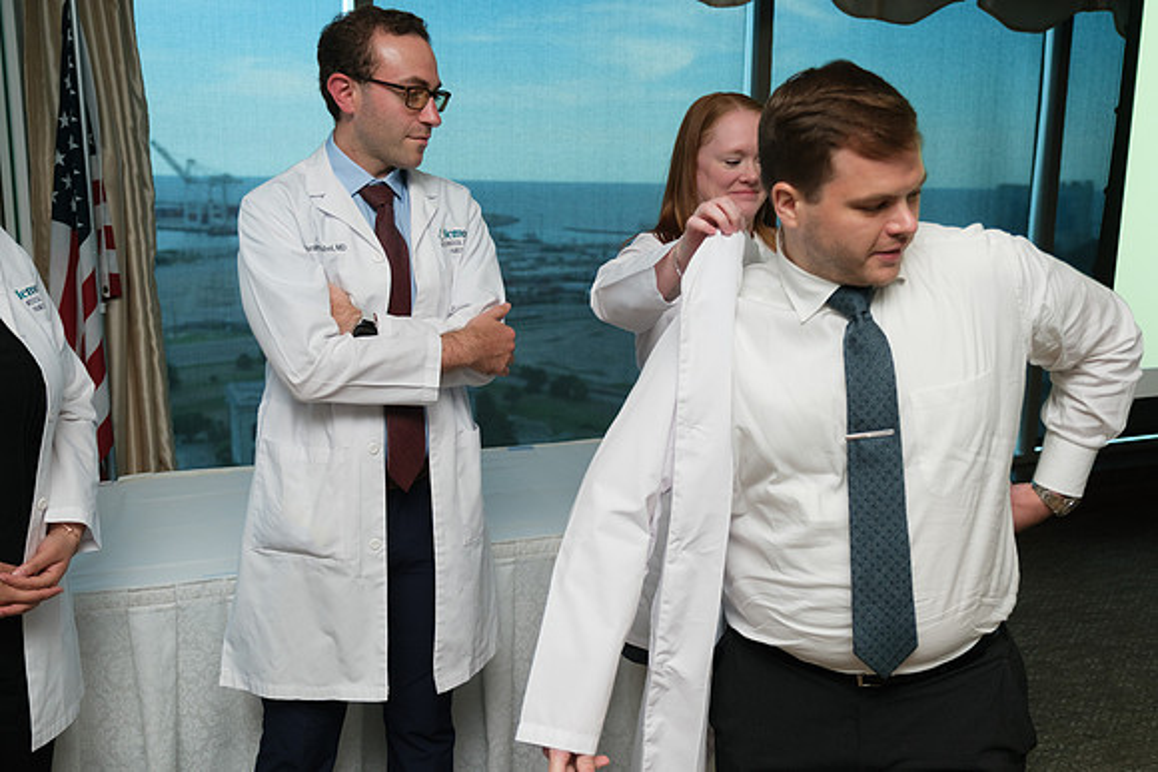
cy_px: 386
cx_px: 579
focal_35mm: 34
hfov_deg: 55.8
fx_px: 1094
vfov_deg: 38.9
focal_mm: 22.7
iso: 640
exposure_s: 1/125
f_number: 2.8
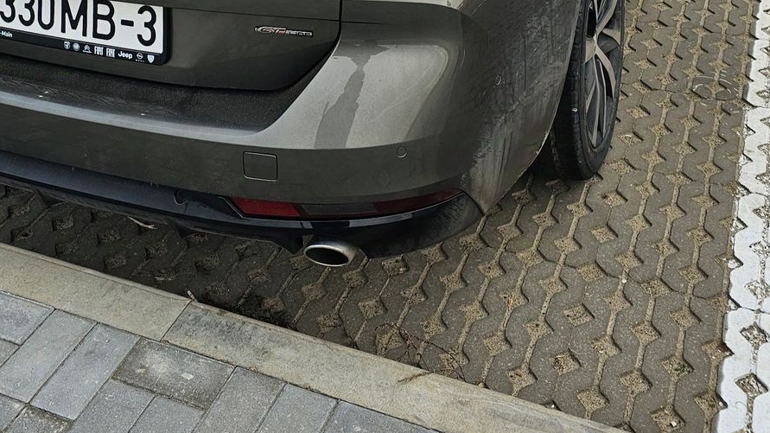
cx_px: 271
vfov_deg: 23.7
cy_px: -113
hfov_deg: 44.9
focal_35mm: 45
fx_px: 919
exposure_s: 1/180
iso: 20
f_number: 1.7
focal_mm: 6.3
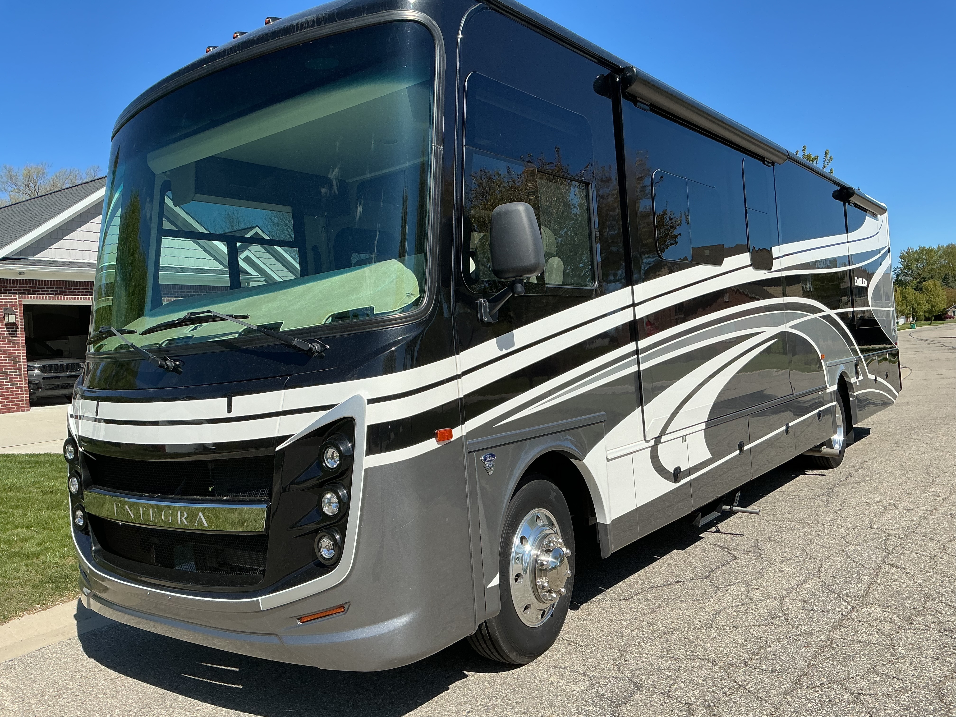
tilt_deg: -2.3
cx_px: 478
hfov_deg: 61.7
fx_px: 801
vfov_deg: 48.2
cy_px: 358
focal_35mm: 29
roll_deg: +3.9
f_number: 1.8
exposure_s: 1/1848
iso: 25
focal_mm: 3
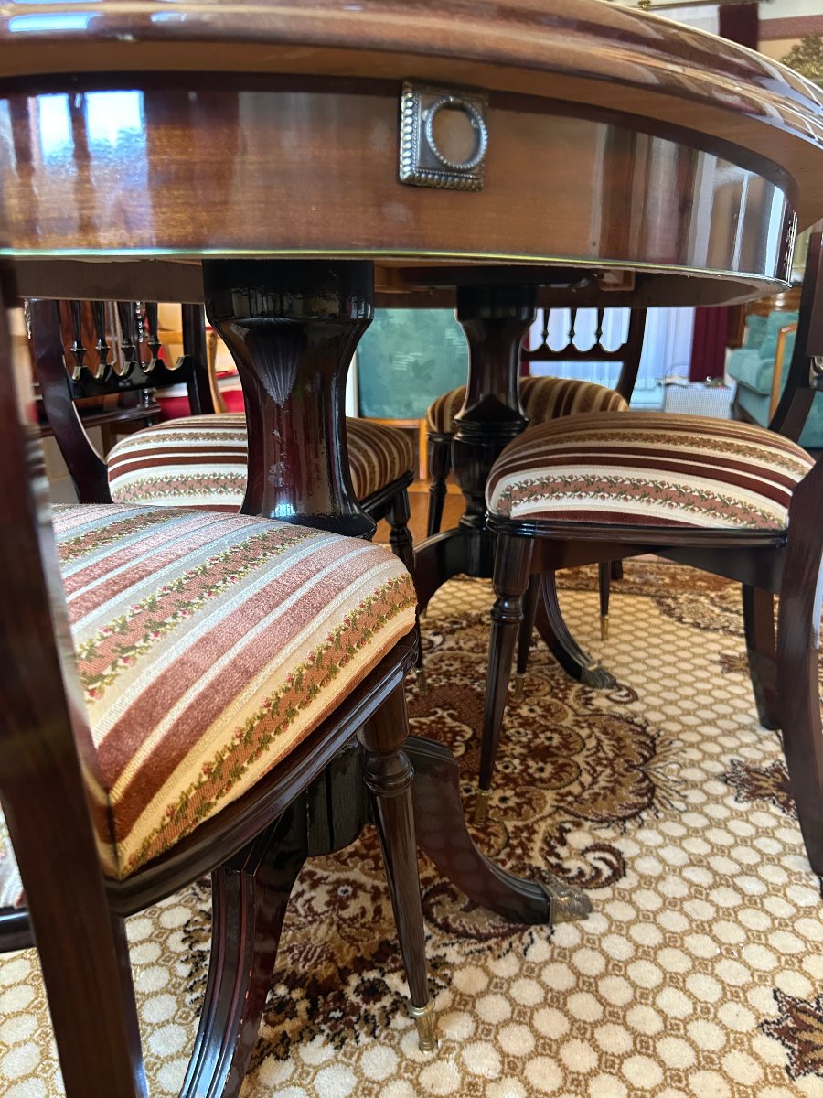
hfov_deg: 53.1
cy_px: 549
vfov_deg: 67.3
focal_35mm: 26
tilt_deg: -14.7
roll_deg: -0.5
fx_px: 824
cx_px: 412
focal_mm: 5.7
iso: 400
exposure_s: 1/60
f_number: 1.5
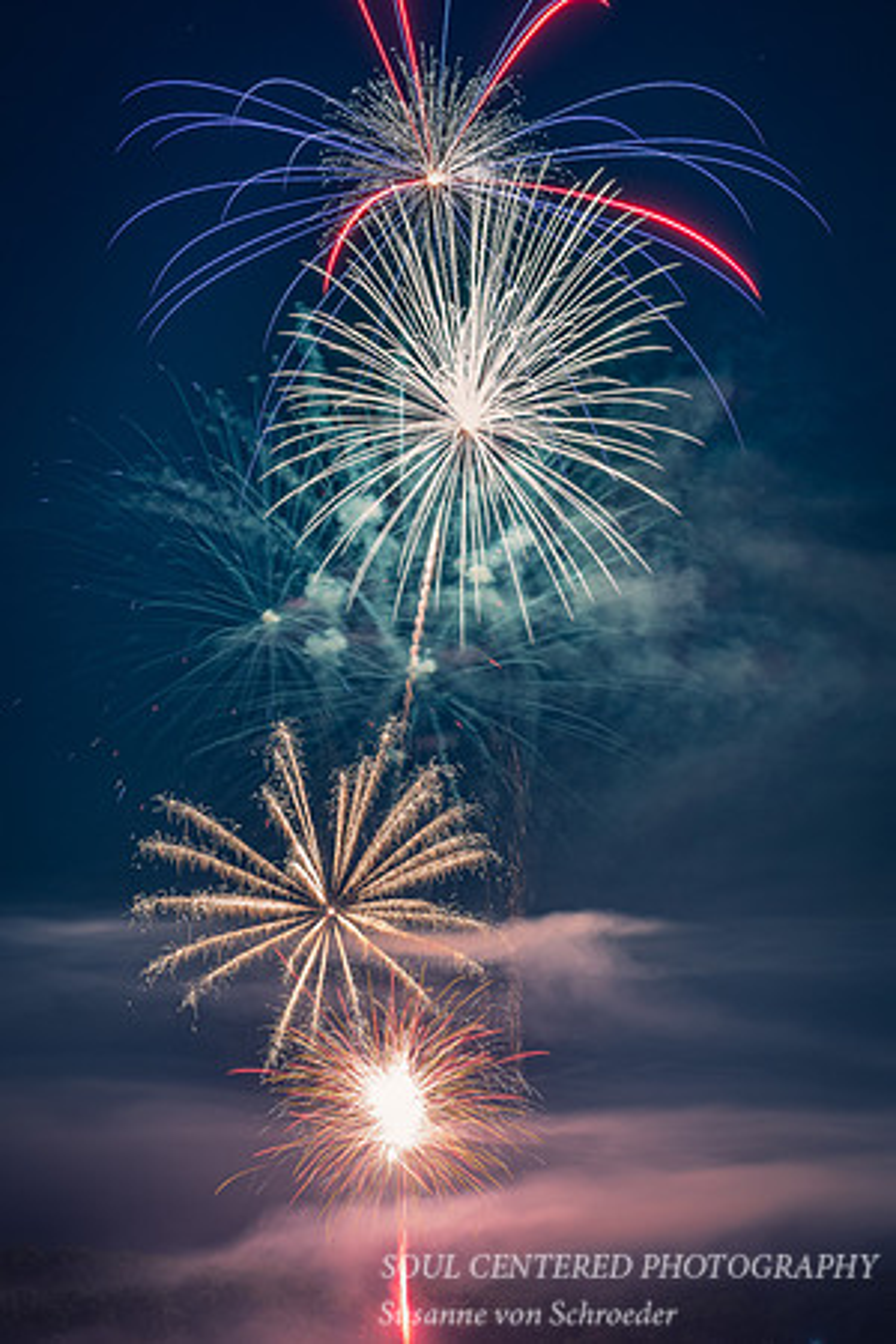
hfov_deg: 15.0
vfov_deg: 22.4
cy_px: 728
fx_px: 3395
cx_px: 274
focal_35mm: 91
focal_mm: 56
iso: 400
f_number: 8
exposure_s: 16
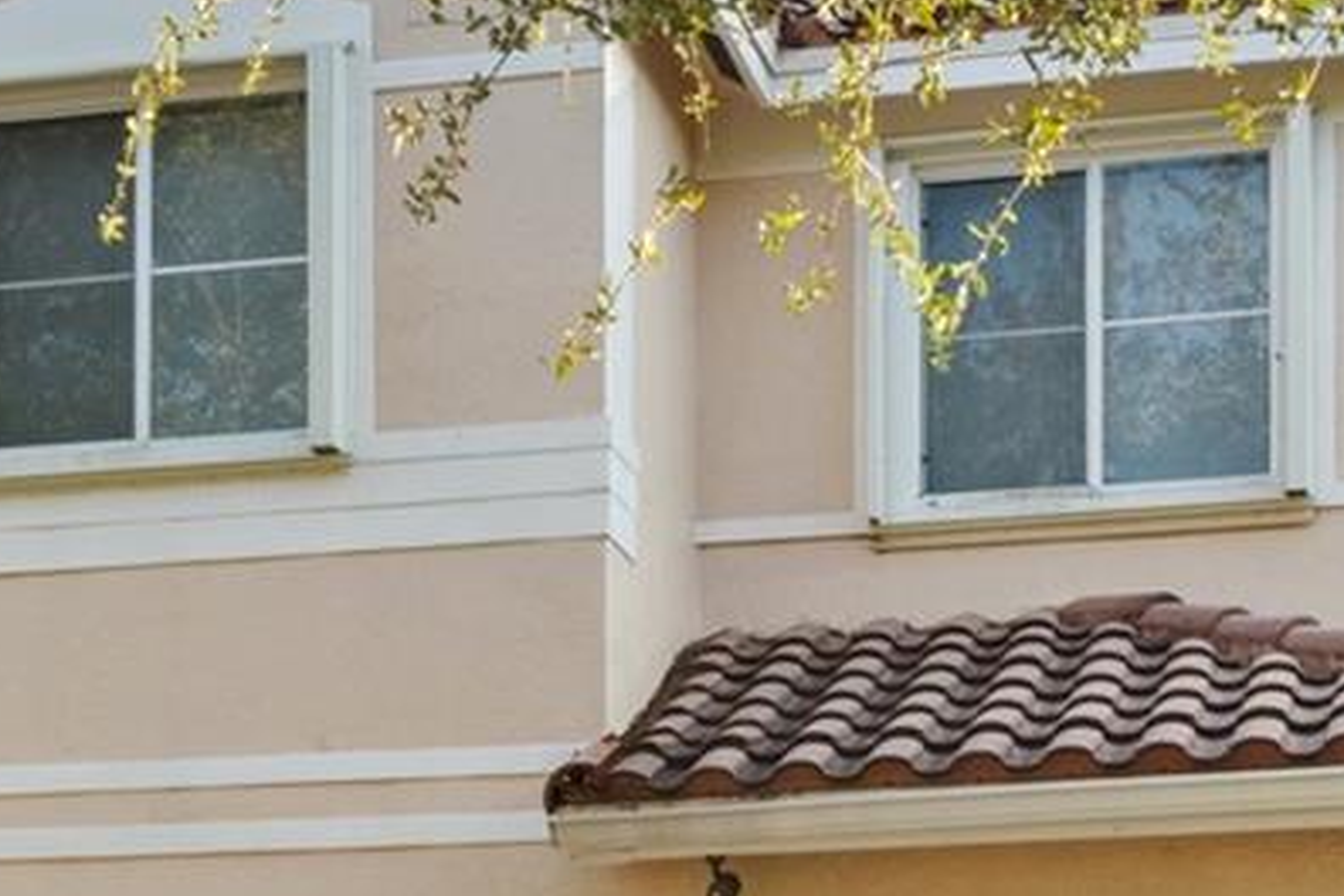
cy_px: 1252
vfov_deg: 12.1
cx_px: 217
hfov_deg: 18.5
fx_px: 4069
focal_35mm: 109
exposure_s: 1/125
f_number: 9
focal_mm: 18
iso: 400
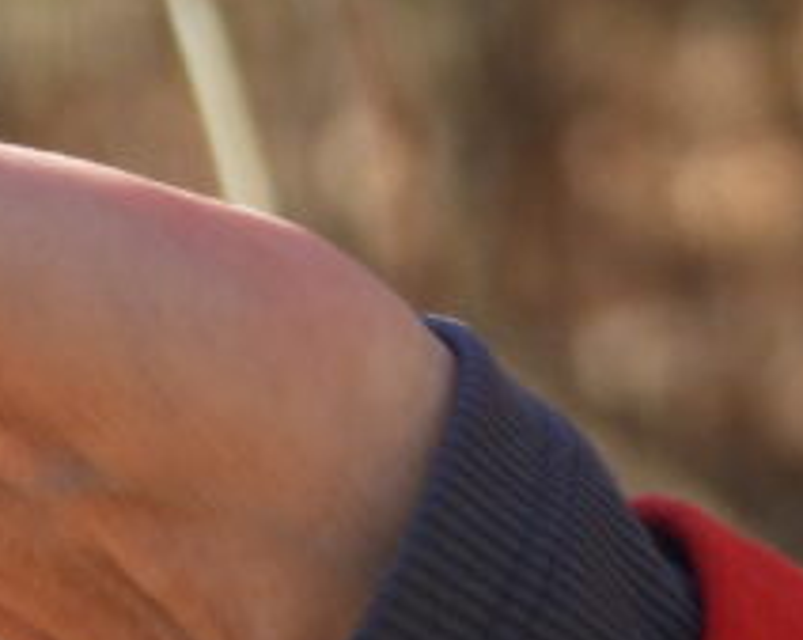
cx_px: -875
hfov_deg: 1.7
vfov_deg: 1.4
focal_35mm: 1133
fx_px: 26889
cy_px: -189
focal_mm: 42.8
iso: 140
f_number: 4.5
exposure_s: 1/250
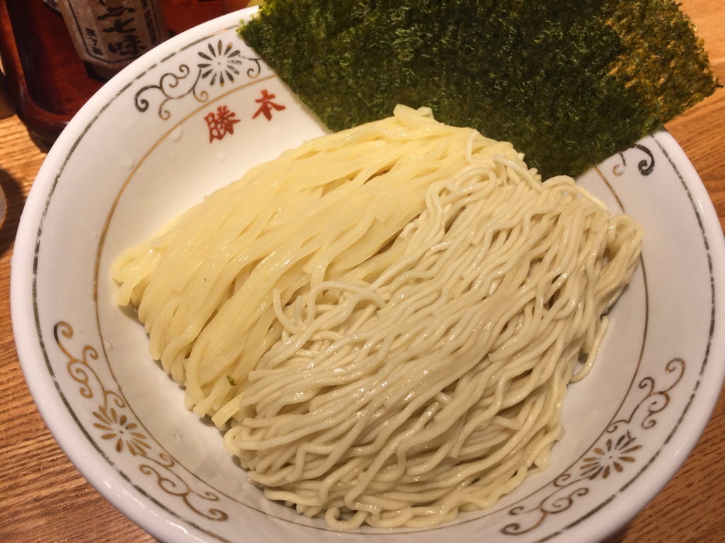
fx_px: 607
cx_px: 362
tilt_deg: -57.7
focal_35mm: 29
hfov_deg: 61.7
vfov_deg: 48.2
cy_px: 272
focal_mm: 4.15
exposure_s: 1/120
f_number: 2.2
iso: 40
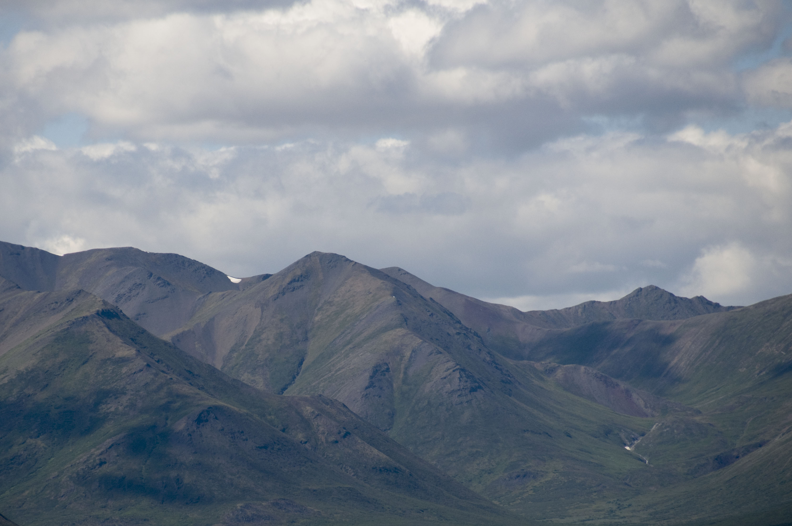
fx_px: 8481
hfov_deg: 5.3
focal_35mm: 386
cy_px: 314
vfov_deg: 3.6
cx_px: 318
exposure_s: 1/1600
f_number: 5.6
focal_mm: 200
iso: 200
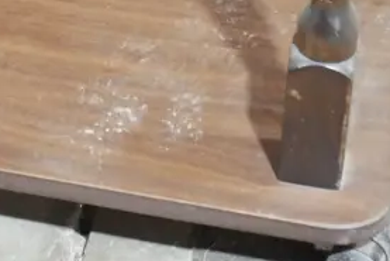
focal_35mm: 192
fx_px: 2081
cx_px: -4
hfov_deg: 10.6
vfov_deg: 7.1
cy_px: -119
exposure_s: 1/60
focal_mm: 25
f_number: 5.3
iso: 3200
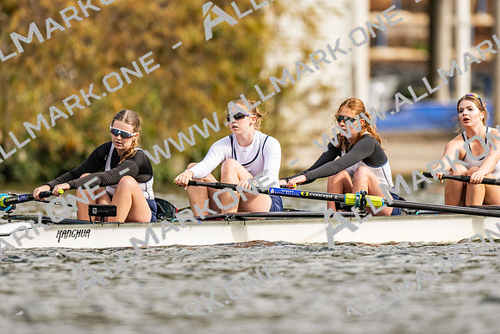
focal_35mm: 900
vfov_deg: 1.5
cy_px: 167
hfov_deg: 2.3
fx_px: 12509
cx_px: 250
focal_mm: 600
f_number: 4
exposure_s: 1/2500
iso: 280
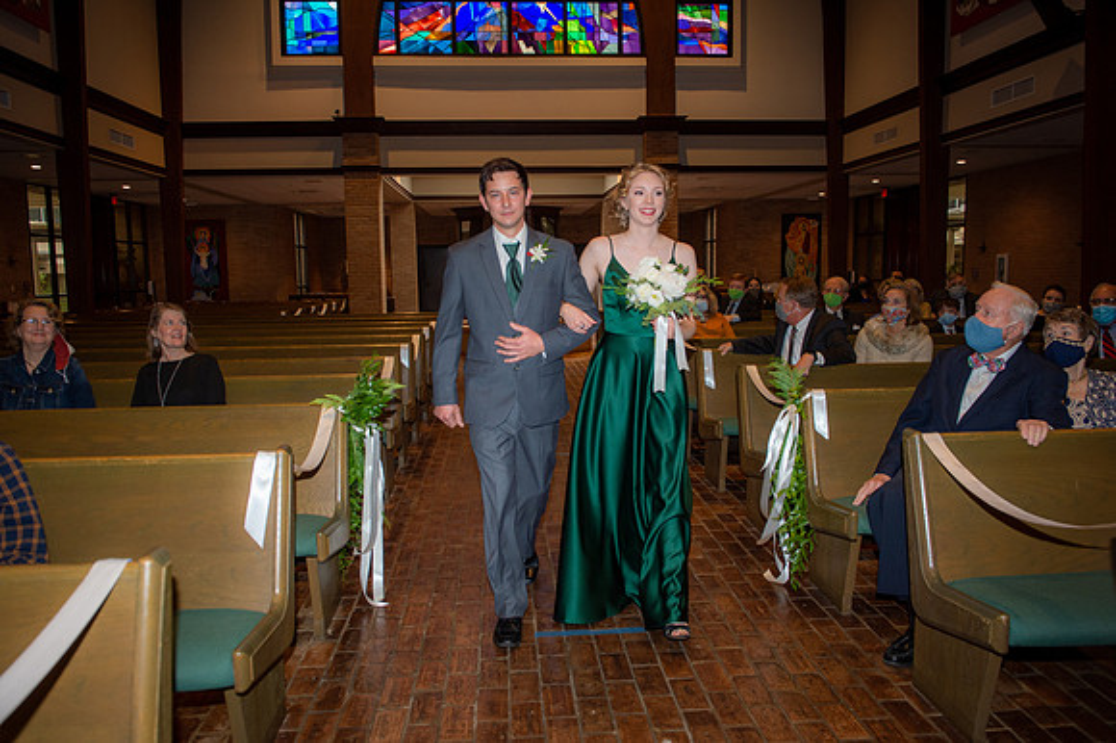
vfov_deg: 46.4
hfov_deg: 65.5
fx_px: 867
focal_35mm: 28
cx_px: 558
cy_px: 372
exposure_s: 1/160
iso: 1250
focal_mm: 28
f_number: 5.6
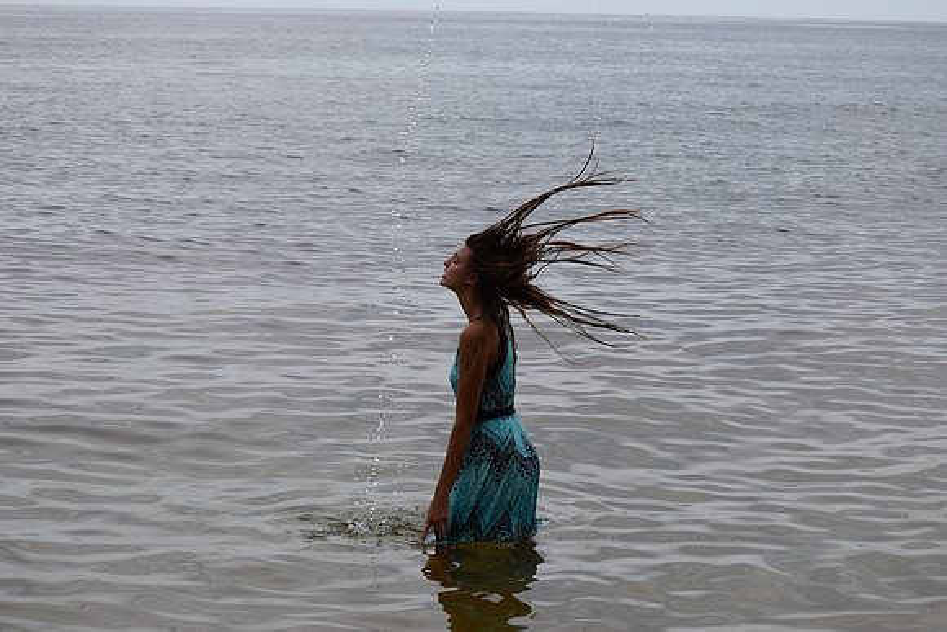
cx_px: 474
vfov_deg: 15.2
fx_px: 2368
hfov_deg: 22.6
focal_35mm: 90
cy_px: 316
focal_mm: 60
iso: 400
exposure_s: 1/1250
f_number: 5.6
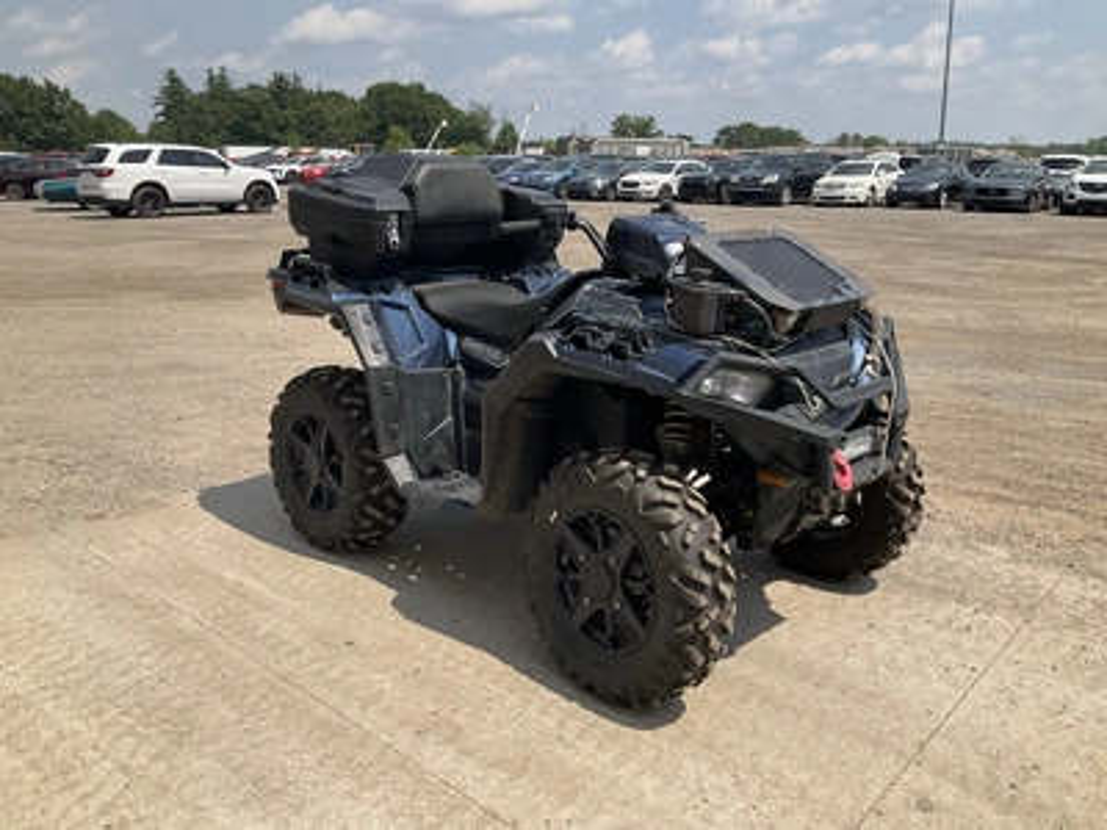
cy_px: 415
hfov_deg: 61.7
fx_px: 927
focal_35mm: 29
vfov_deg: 48.2
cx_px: 554
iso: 25
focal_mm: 3
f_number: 1.8
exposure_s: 1/1730
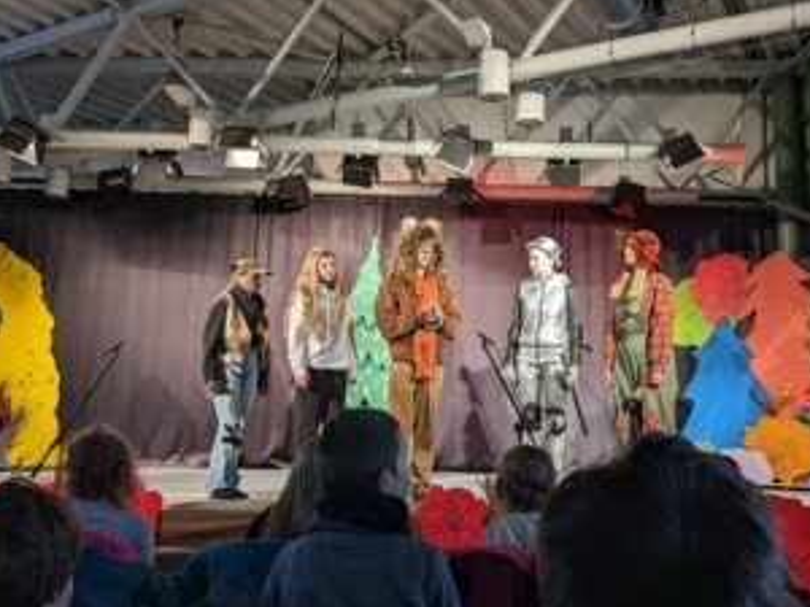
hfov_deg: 51.2
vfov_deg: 39.6
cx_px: 464
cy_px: 289
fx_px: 842
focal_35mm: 36
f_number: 1.73
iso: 151
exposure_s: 1/99.9
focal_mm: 4.38
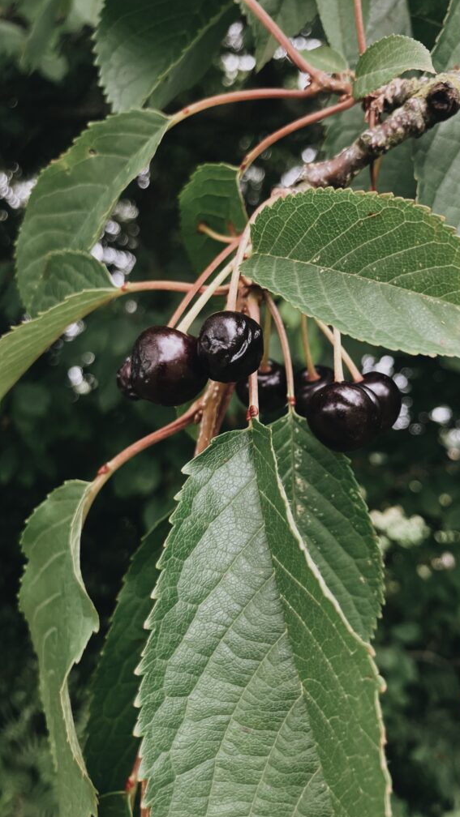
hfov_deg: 37.6
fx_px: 672
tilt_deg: +4.3
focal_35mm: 31
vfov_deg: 62.6
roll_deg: -0.7
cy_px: 405
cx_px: 285
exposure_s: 1/121
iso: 32
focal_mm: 3.99
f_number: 1.8
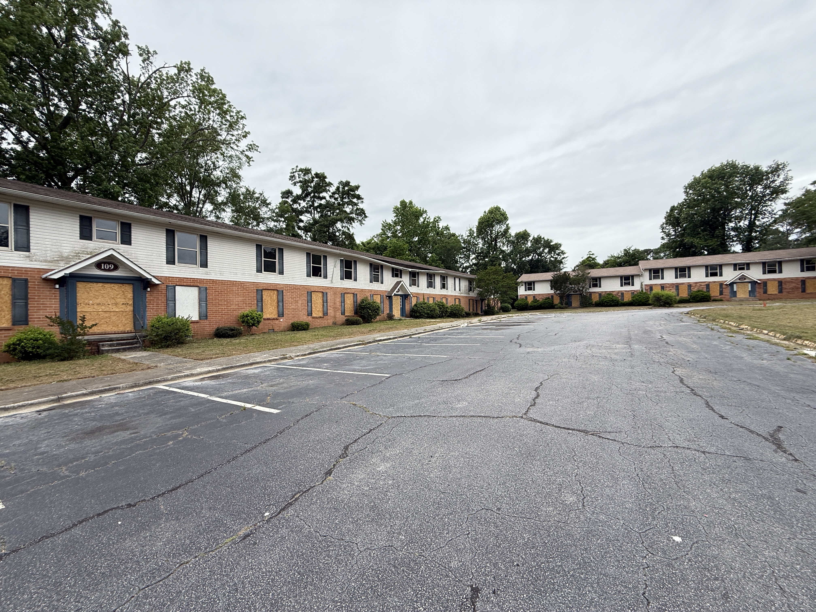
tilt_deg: +2.8
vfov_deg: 85.7
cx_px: 408
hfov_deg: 102.1
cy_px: 306
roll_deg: +1.0
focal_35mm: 14
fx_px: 330
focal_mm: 2.22
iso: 64
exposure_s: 1/709
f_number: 2.2
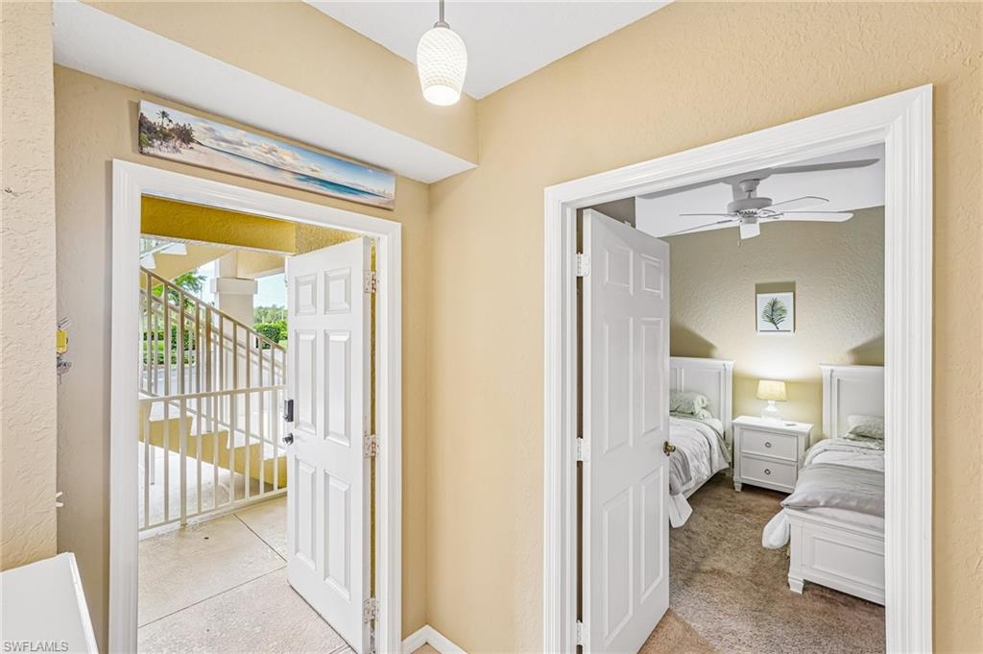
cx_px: 492
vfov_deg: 73.7
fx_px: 437
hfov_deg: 96.8
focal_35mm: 16
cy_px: 327
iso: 400
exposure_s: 1/15
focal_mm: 16
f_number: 8
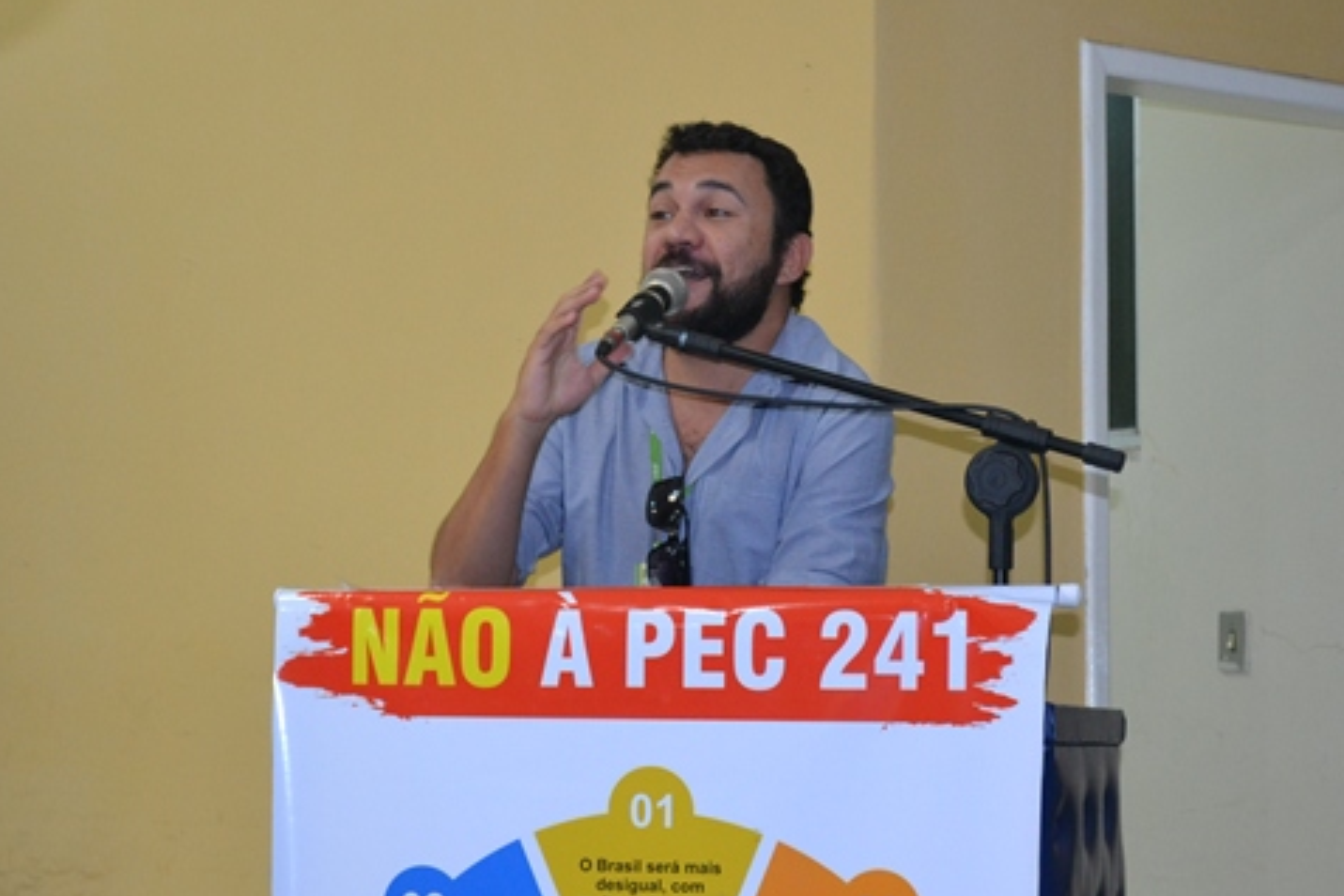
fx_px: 3397
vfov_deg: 15.0
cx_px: 737
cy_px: 454
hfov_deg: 22.4
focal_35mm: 91
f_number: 5.3
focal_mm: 44
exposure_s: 1/60
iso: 1800
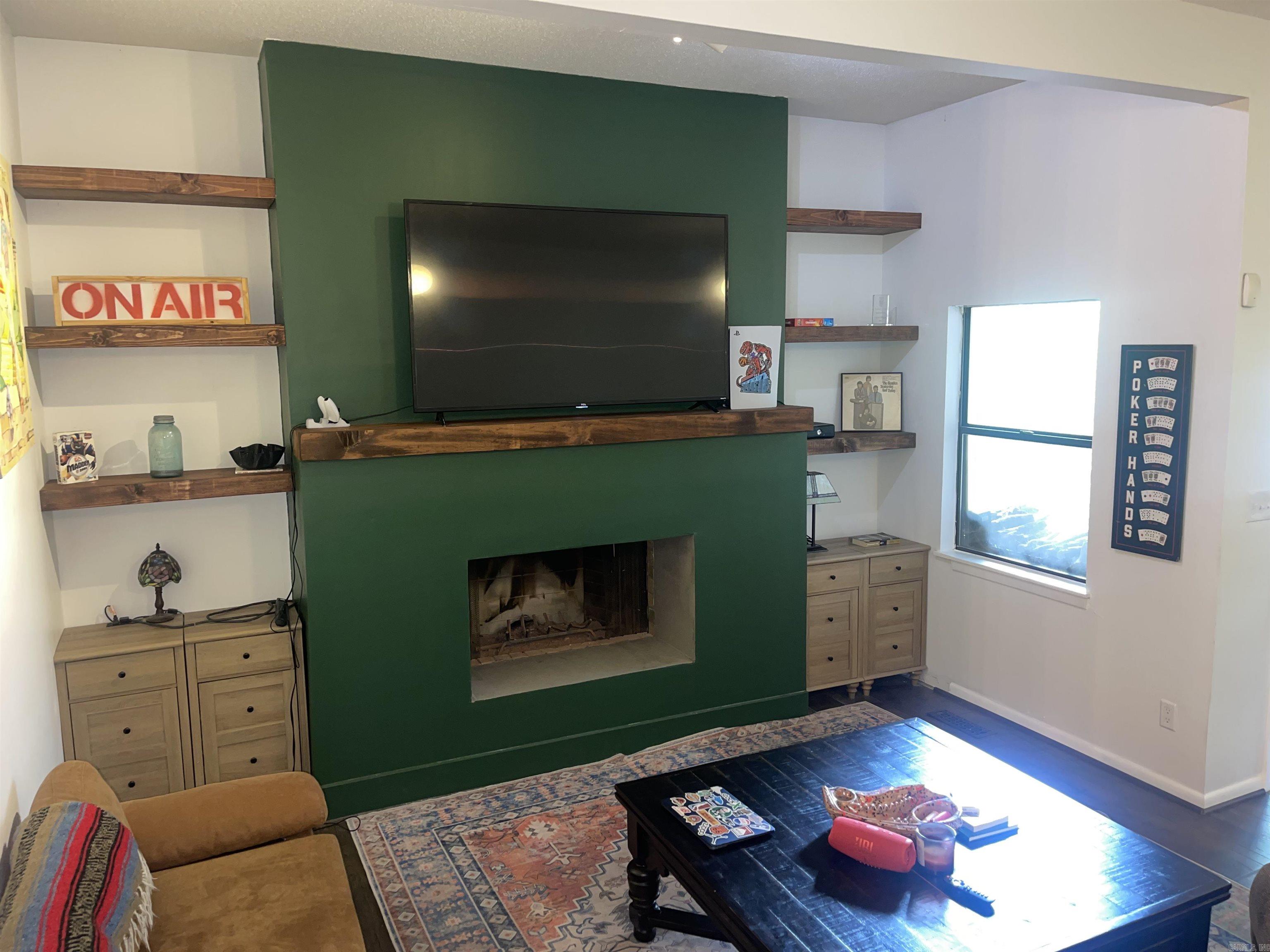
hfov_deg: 69.4
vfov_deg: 54.9
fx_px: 917
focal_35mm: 25
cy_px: 476
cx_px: 635
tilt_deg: -8.8
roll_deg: +0.7
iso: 100
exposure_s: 1/12
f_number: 1.6
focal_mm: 5.1
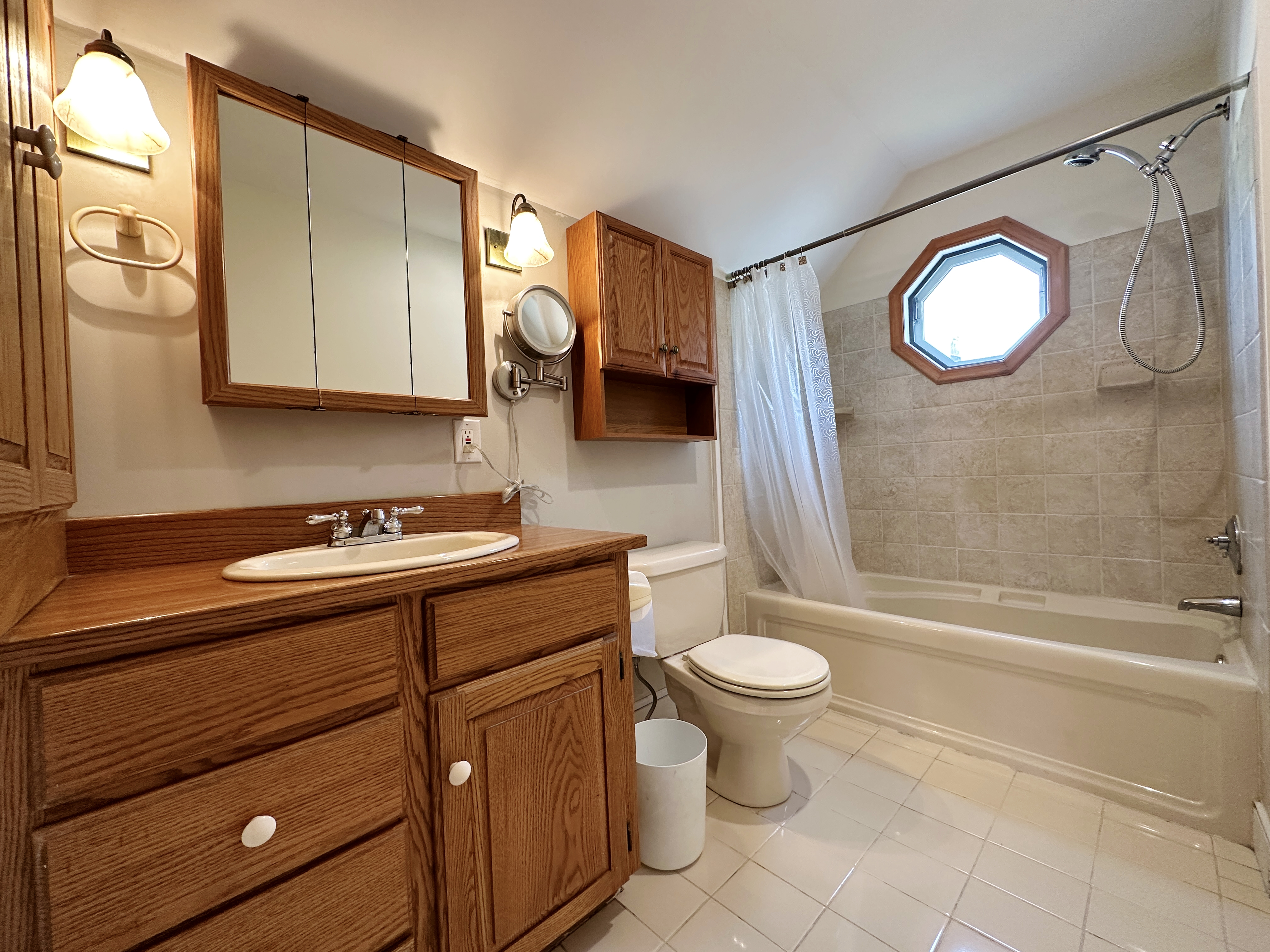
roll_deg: +2.4
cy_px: 476
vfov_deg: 85.7
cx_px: 635
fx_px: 514
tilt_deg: -0.2
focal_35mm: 14
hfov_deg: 102.1
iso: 200
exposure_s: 1/120
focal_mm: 2.22
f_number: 2.2
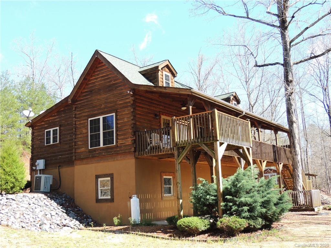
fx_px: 382
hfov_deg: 46.8
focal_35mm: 40
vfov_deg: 36.0
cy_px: 124
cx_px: 166
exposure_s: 1/250
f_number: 3.3
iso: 100
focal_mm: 7.1
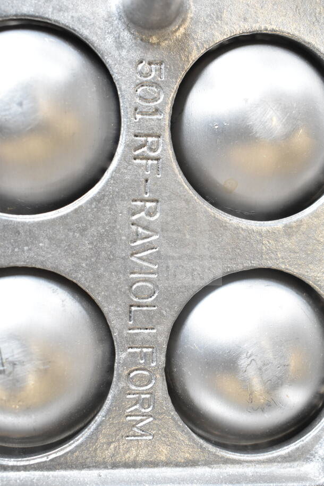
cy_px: 243
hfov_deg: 26.5
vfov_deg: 38.9
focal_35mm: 51
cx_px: 162
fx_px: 688
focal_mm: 34
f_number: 6.3
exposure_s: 1/160
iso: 1600
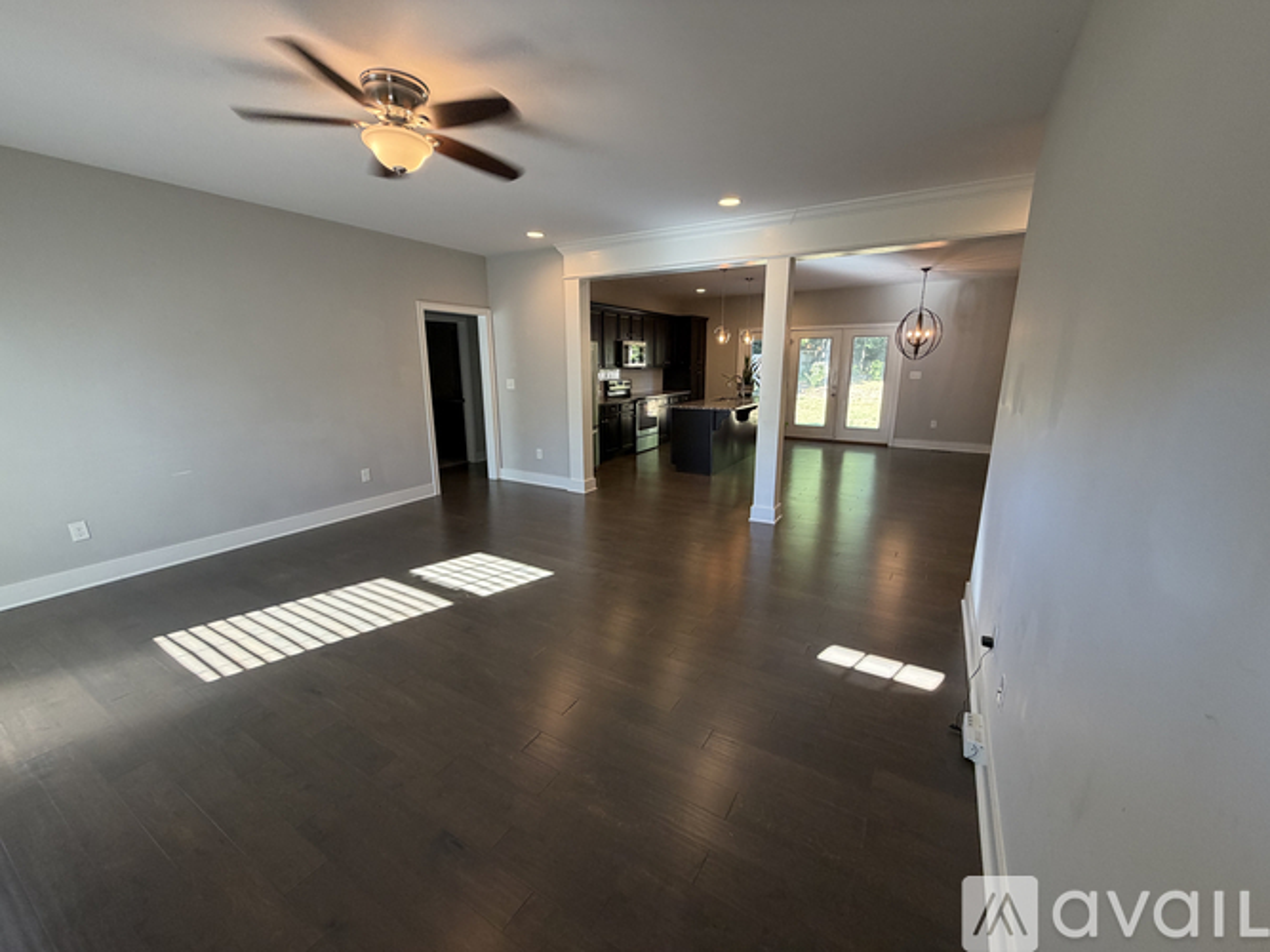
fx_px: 514
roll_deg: +1.4
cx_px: 635
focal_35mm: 14
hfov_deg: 102.1
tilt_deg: -12.1
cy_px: 476
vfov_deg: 85.7
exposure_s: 1/60
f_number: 2.2
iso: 160
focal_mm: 2.22
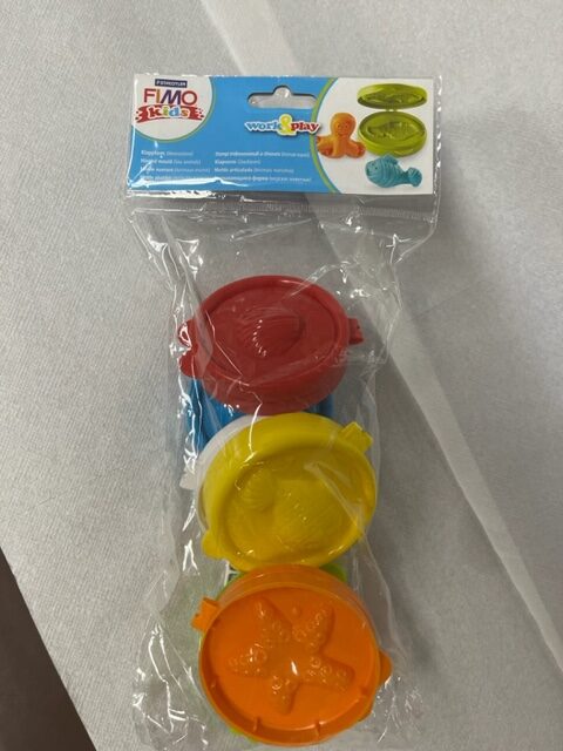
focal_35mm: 26
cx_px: 282
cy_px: 376
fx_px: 564
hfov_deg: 53.1
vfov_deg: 67.3
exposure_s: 1/100
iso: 100
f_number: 1.6
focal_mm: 5.1
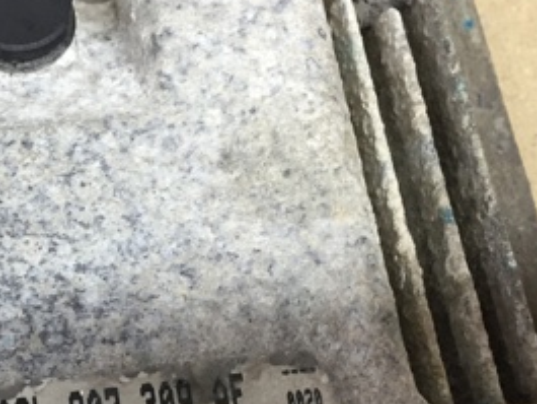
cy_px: 329
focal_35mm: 70
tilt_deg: -68.4
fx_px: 1086
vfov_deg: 20.8
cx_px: 57
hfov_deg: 26.8
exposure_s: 1/33
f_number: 2.2
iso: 64
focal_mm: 4.15
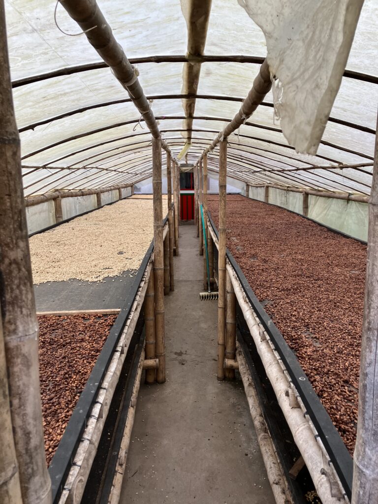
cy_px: 252
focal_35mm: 28
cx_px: 189
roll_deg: -0.2
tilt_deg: -9.9
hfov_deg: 49.7
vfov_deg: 63.4
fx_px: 408
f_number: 1.8
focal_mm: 3.99
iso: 40
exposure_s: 1/121
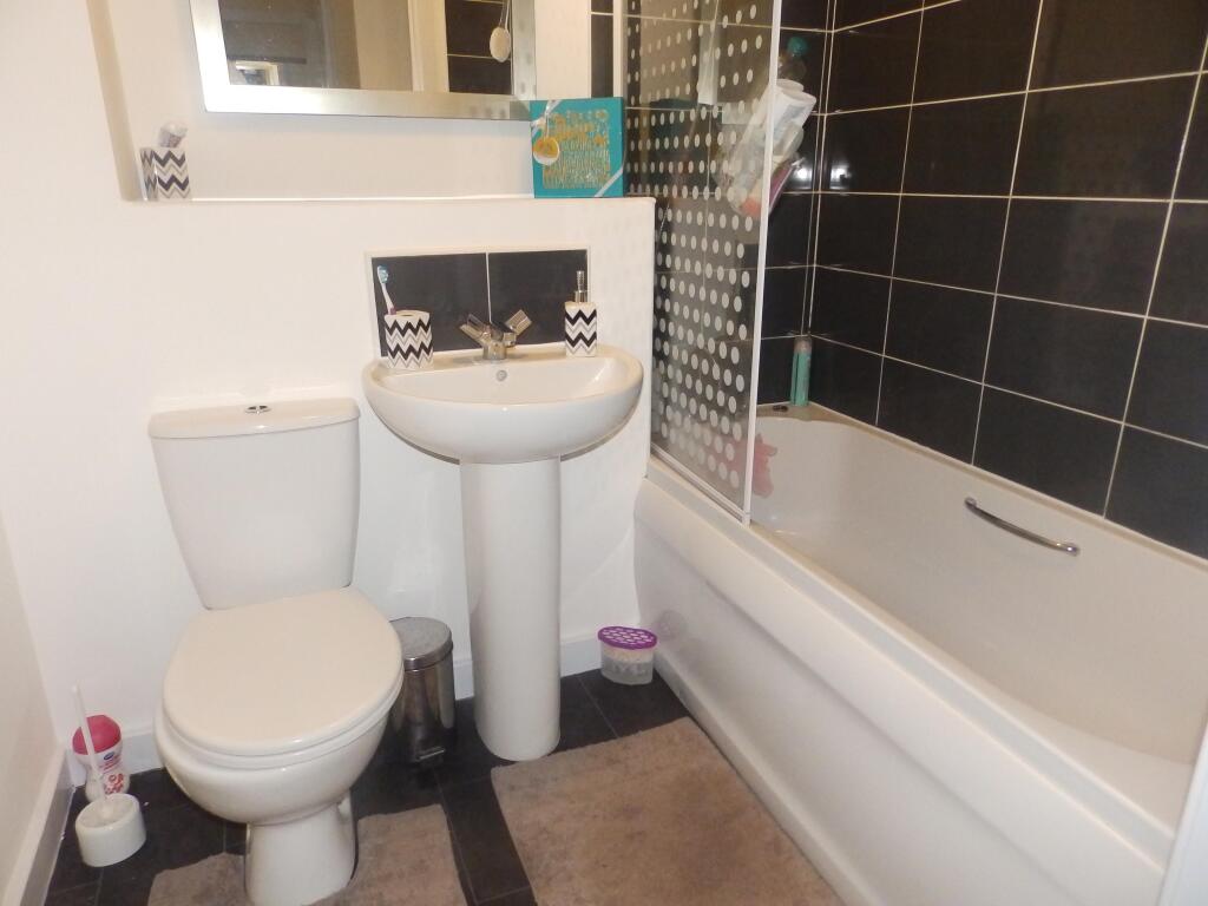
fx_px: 768
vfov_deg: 61.1
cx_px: 604
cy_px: 453
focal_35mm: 22
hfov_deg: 76.4
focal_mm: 4
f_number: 3.4
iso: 800
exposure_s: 1/30
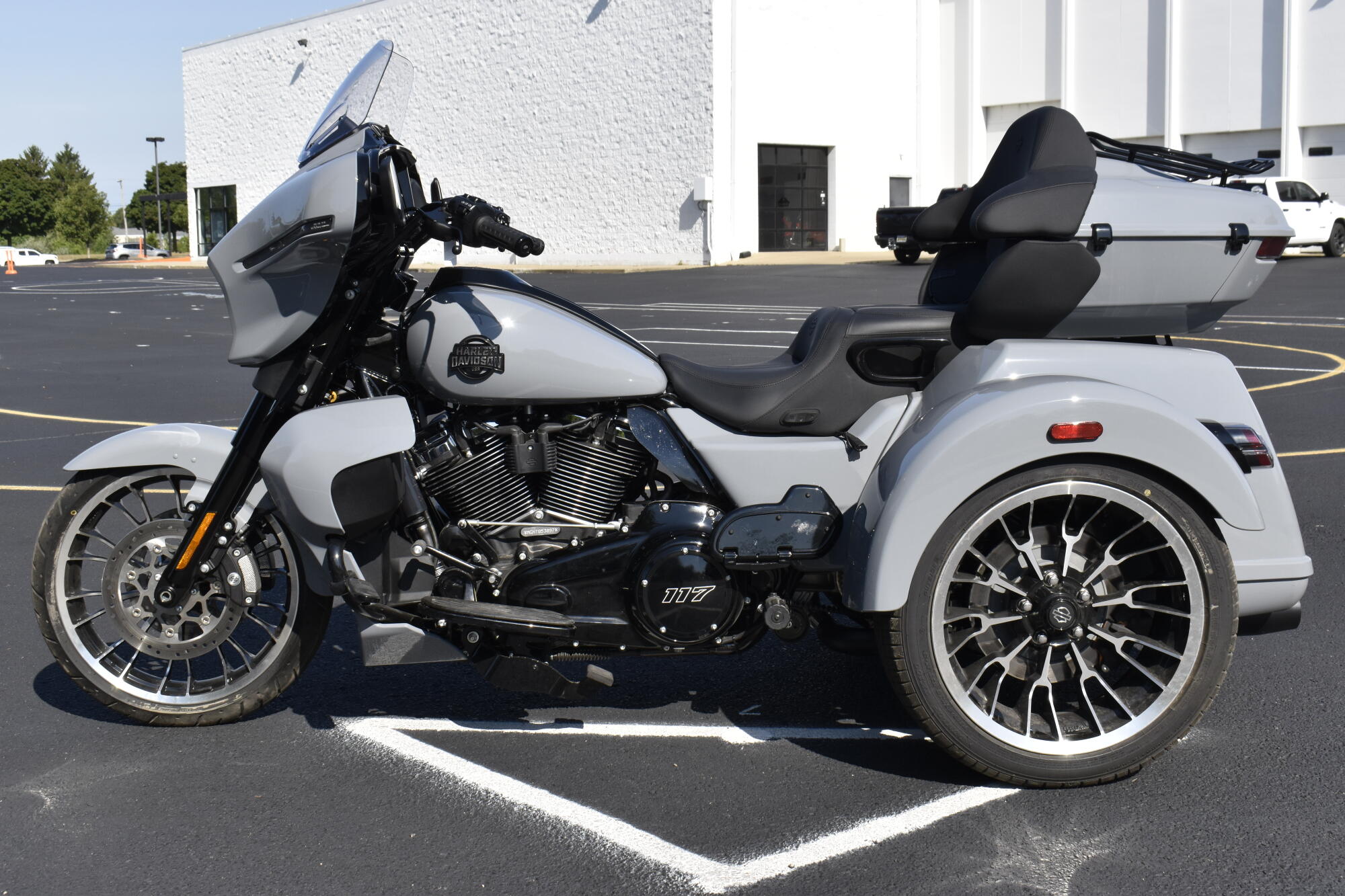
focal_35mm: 42
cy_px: 448
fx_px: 1569
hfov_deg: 46.4
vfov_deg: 31.9
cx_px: 672
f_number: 11
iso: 400
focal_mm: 28
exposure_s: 1/500
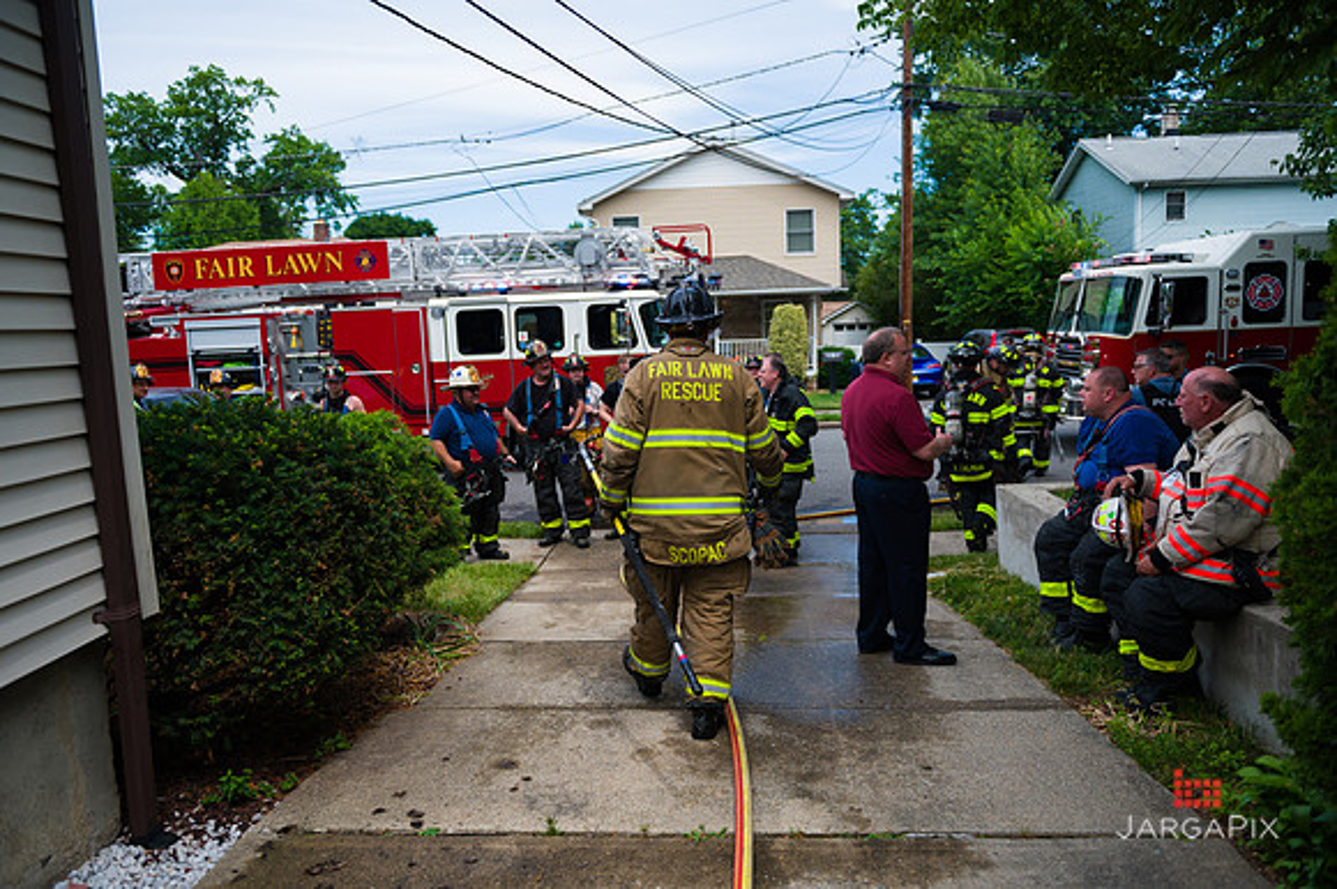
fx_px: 891
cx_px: 668
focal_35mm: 24
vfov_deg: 53.1
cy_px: 444
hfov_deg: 73.8
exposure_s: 1/2500
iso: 200
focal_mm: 24
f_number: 3.2
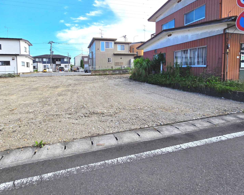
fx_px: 123
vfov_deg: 75.8
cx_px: 113
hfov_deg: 89.5
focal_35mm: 17
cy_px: 75
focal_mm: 2.2
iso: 50
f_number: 2.2
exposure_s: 1/734
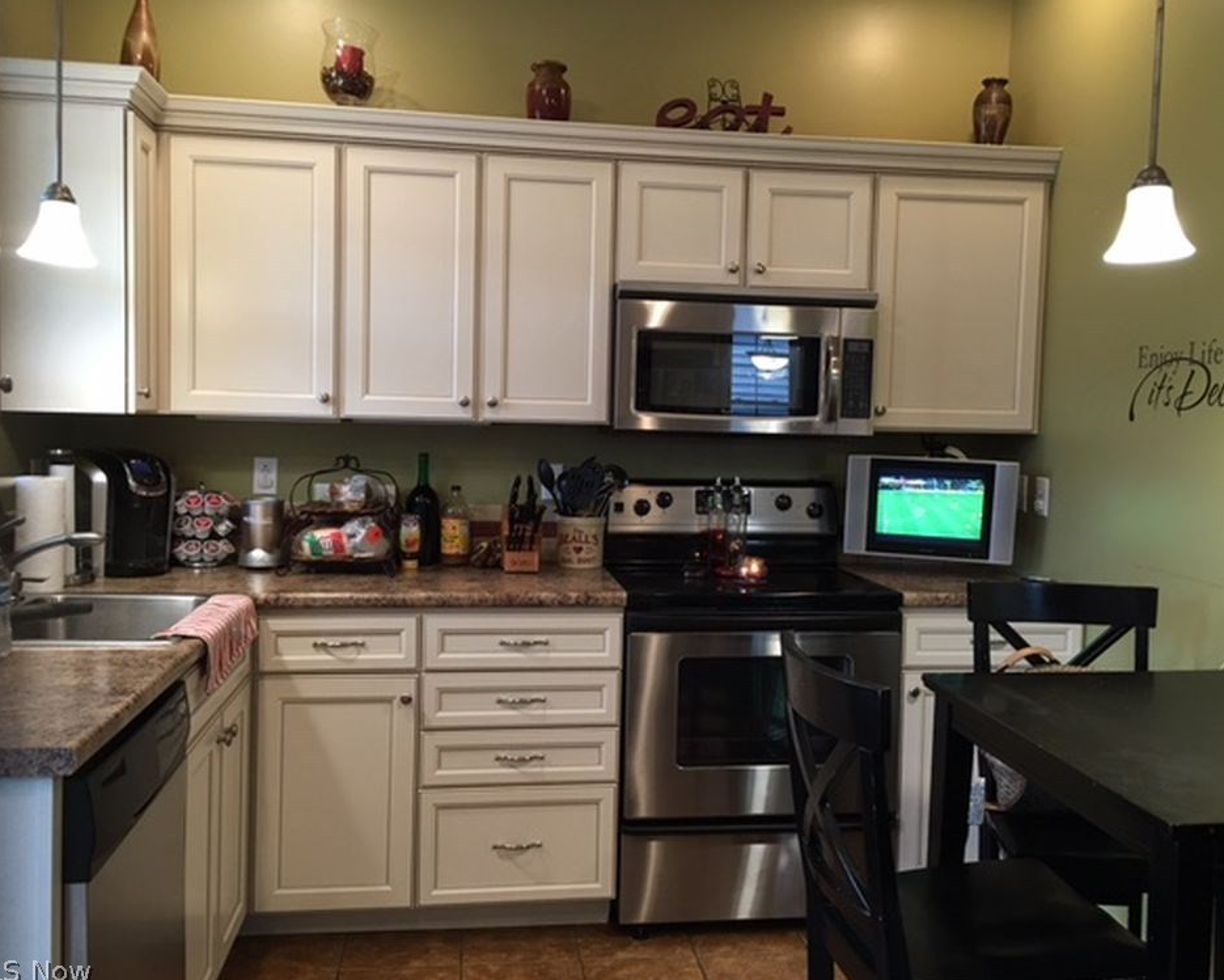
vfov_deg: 47.1
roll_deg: -1.3
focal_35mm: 31
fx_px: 1123
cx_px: 626
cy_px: 490
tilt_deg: -2.7
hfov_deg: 57.2
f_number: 2.2
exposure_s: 1/15
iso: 50
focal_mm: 4.15
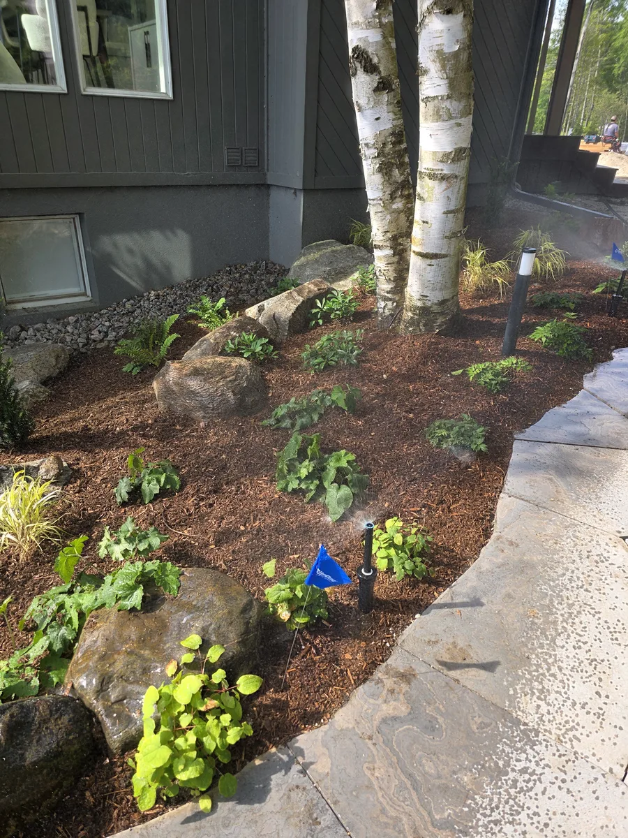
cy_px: 419
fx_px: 556
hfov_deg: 58.9
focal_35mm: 23
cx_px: 314
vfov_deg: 73.9
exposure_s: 1/359
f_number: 1.7
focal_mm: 6.3
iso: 25
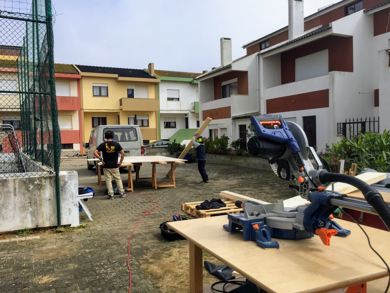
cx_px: 195
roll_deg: -0.3
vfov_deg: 48.2
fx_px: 327
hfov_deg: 61.7
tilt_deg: -1.2
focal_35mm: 29
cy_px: 146
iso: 32
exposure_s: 1/2825
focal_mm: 4.15
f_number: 2.2
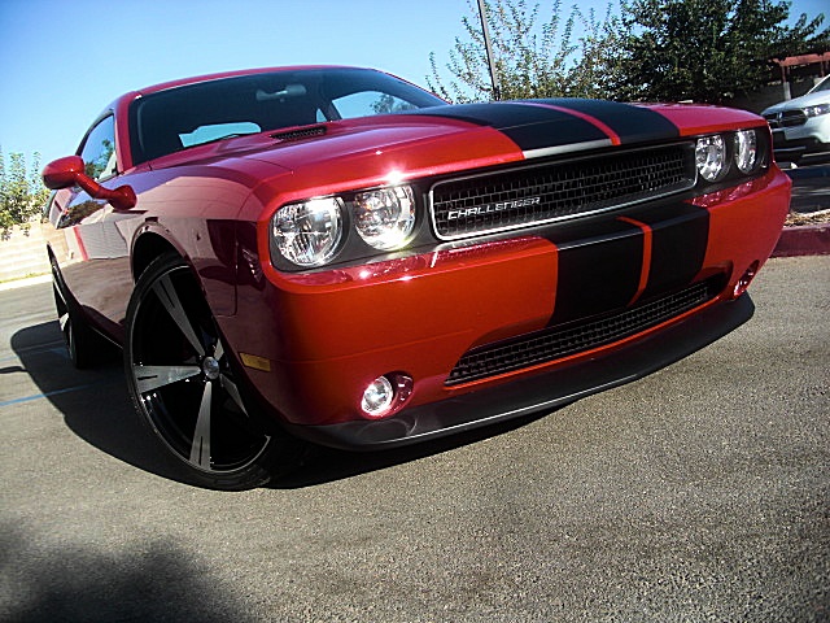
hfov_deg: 51.4
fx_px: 863
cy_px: 312
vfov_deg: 39.7
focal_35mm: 36
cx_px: 415
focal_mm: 6.3
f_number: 2.8
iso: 50
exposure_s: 1/500
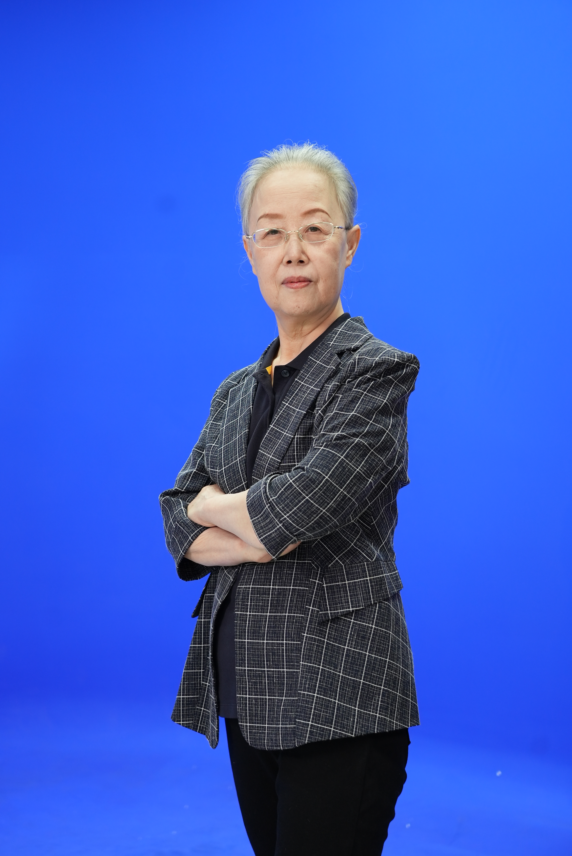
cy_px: 428
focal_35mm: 53
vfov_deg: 37.5
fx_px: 1261
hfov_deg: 25.5
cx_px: 286
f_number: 4
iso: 400
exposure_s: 1/125
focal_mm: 53
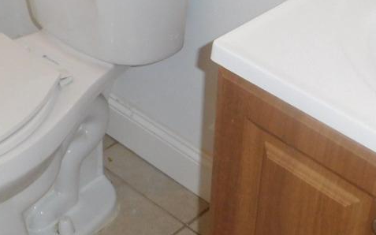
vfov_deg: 16.3
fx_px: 820
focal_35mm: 80
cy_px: 69
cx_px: 143
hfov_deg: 25.8
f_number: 3.4
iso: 200
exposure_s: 1/30
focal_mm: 4.5
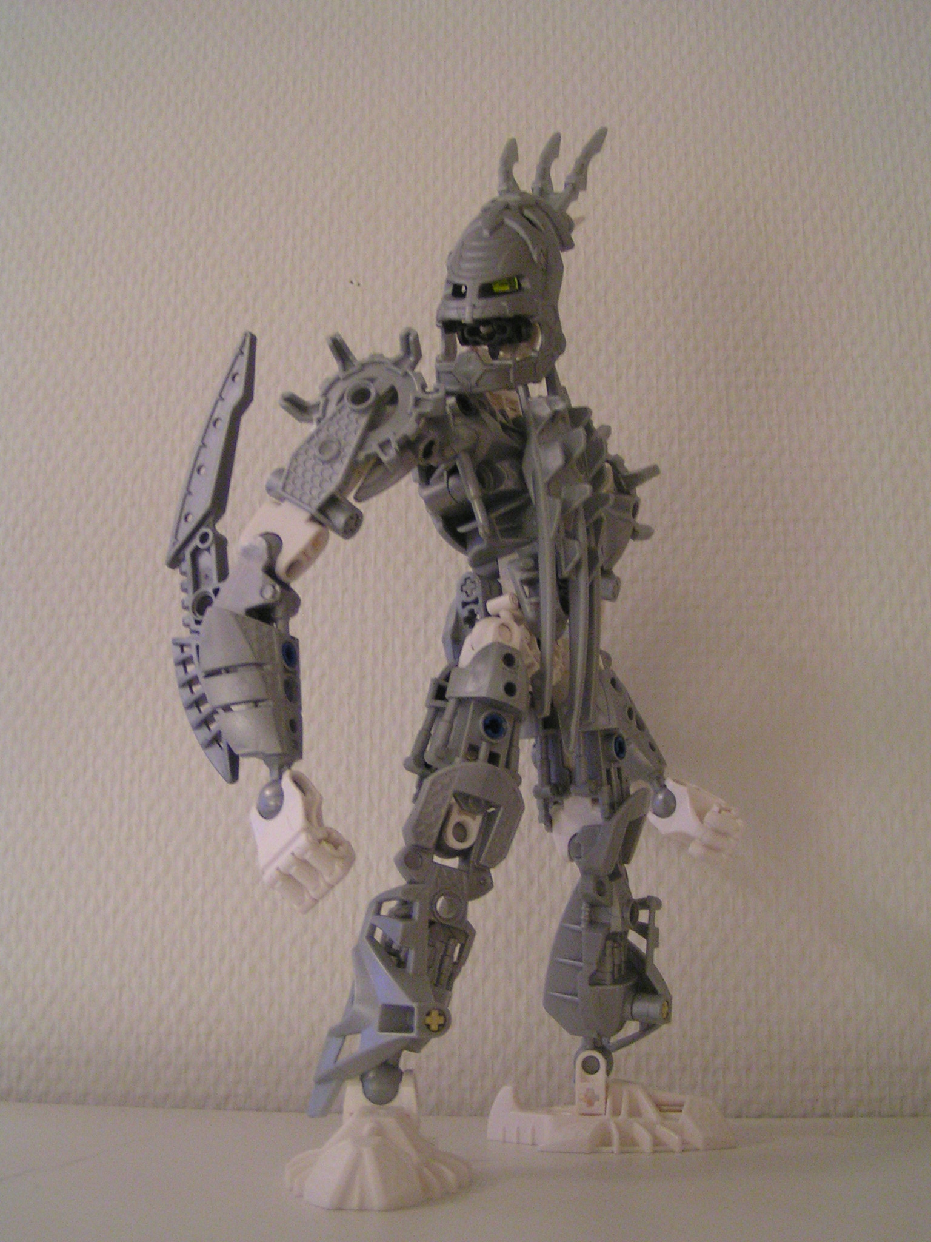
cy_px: 621
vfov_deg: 49.0
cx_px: 466
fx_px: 1363
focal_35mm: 38
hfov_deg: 37.7
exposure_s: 1/15
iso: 200
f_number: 2.8
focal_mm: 5.8
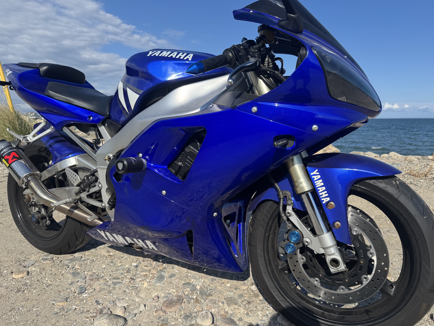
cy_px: 163
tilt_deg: -8.1
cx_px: 217
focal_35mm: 24
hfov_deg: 71.6
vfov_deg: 56.8
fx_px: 301
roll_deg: +0.5
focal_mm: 6.76
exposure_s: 1/3802
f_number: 1.78
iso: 80
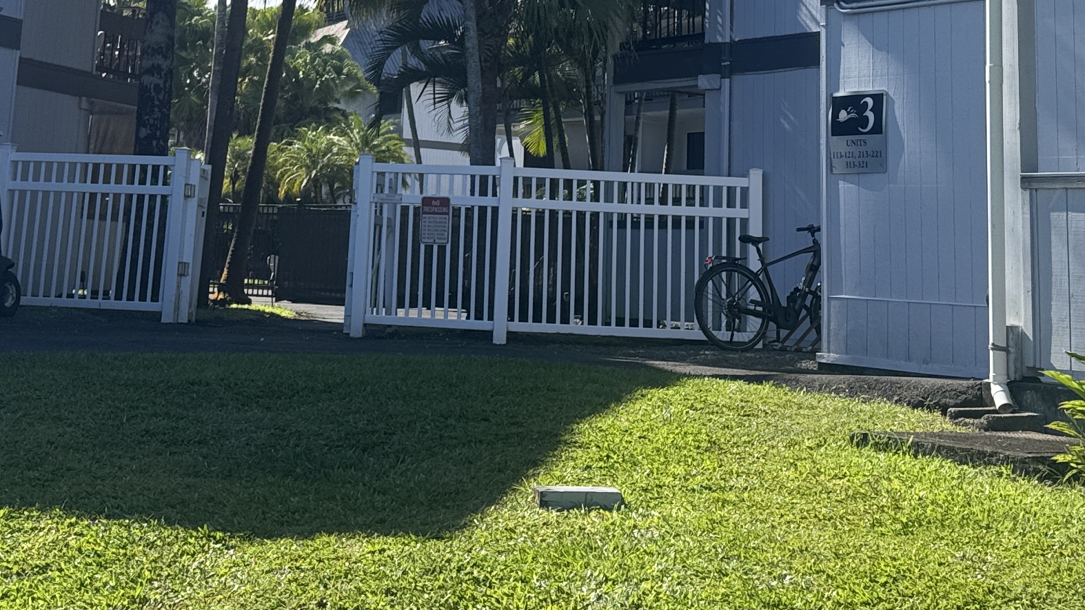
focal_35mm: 67
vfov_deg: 17.2
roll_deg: -3.2
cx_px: 449
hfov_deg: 31.4
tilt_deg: +11.8
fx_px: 1927
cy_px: -129
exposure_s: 1/3413
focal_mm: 6.76
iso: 80
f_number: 1.78
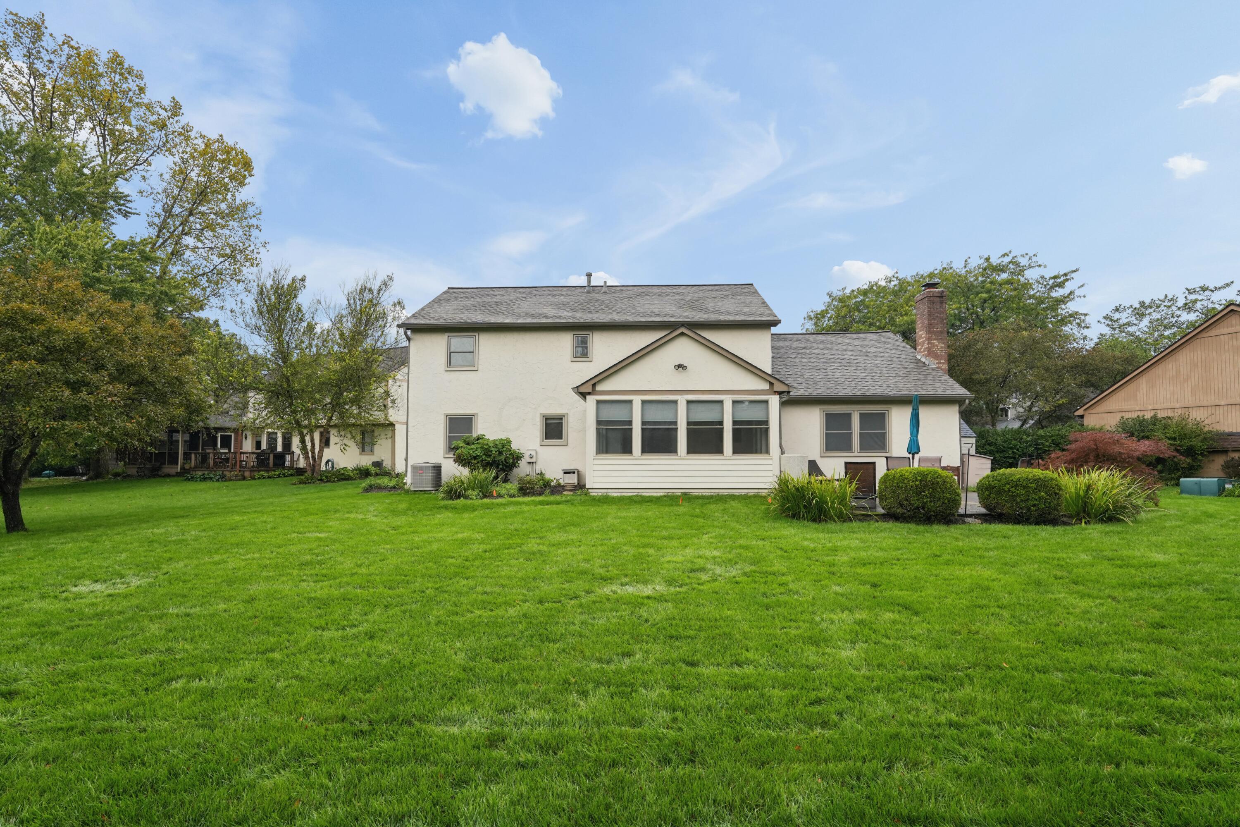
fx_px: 551
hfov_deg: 96.7
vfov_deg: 73.7
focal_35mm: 16
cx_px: 620
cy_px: 414
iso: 640
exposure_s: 1/320
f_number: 7.1
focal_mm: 16
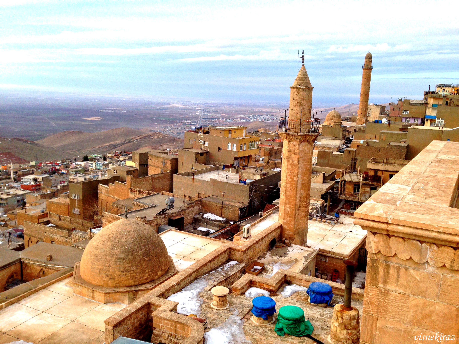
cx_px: 230
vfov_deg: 42.9
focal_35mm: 33
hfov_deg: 55.4
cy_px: 172
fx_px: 438
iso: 50
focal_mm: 4.12
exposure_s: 1/874
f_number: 2.4
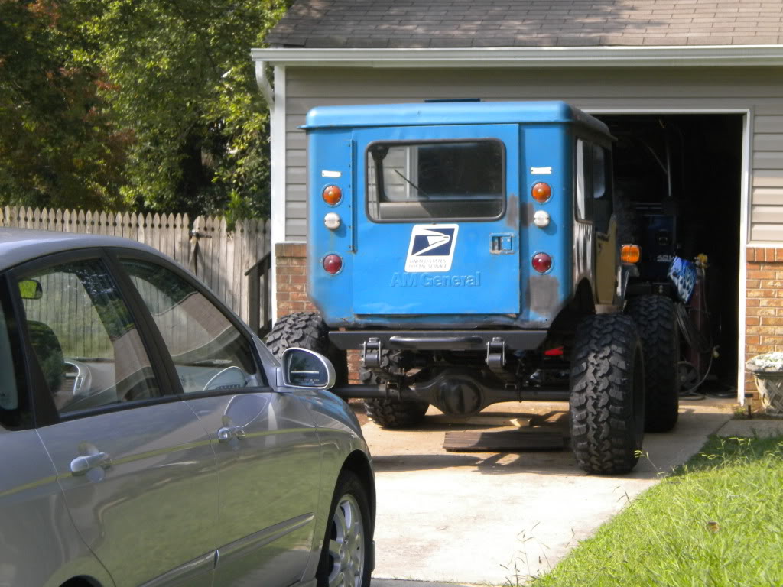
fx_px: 2171
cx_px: 392
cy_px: 294
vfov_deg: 15.4
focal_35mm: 96
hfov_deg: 20.4
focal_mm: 17.3
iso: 270
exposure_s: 1/425
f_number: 5.7
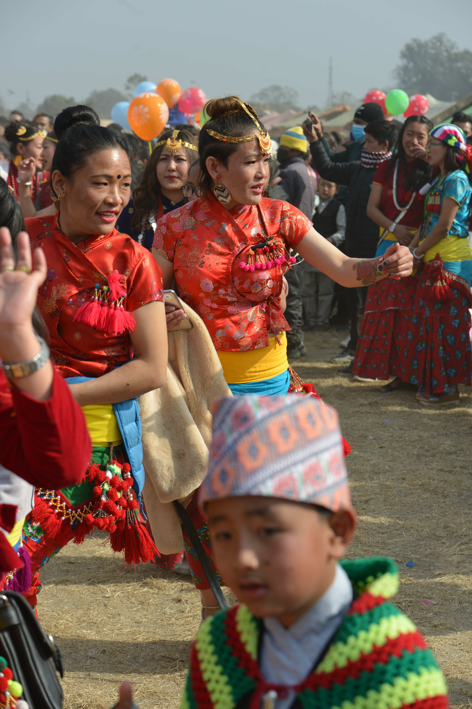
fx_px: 1377
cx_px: 236
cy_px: 354
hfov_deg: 19.5
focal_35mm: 70
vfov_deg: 28.8
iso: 400
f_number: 5.6
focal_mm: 70
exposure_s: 1/1250
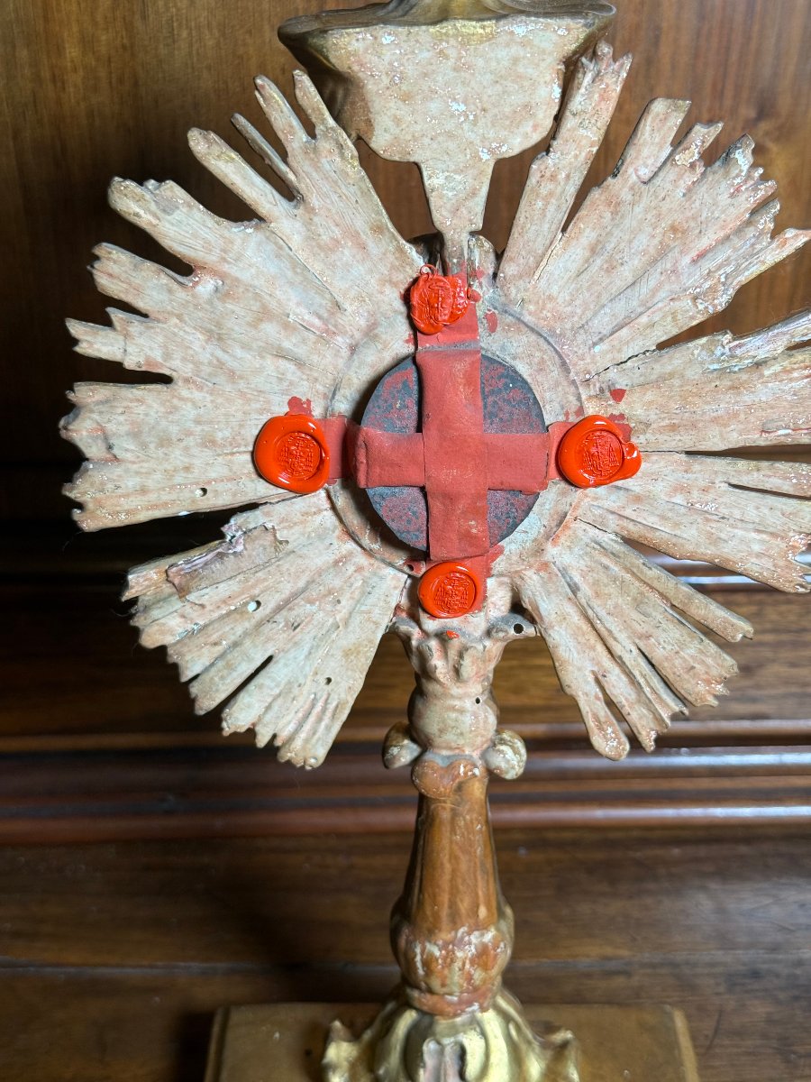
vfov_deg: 39.7
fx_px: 1499
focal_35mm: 48
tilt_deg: -23.2
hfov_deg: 30.3
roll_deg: -0.8
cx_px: 406
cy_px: 541
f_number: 1.78
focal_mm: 6.76
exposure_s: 1/118
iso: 50
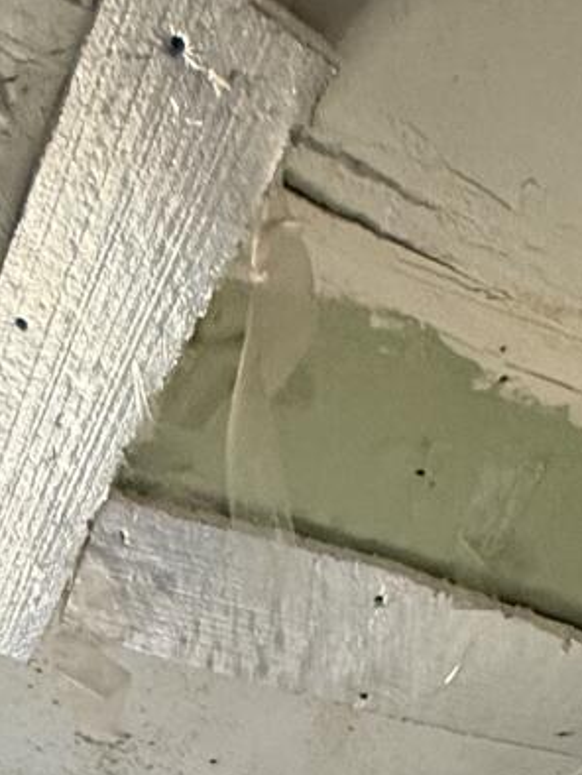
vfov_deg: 15.2
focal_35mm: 71
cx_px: 307
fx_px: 1590
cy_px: 1853
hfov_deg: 20.7
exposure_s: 1/60
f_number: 2.2
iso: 500
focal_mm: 2.22
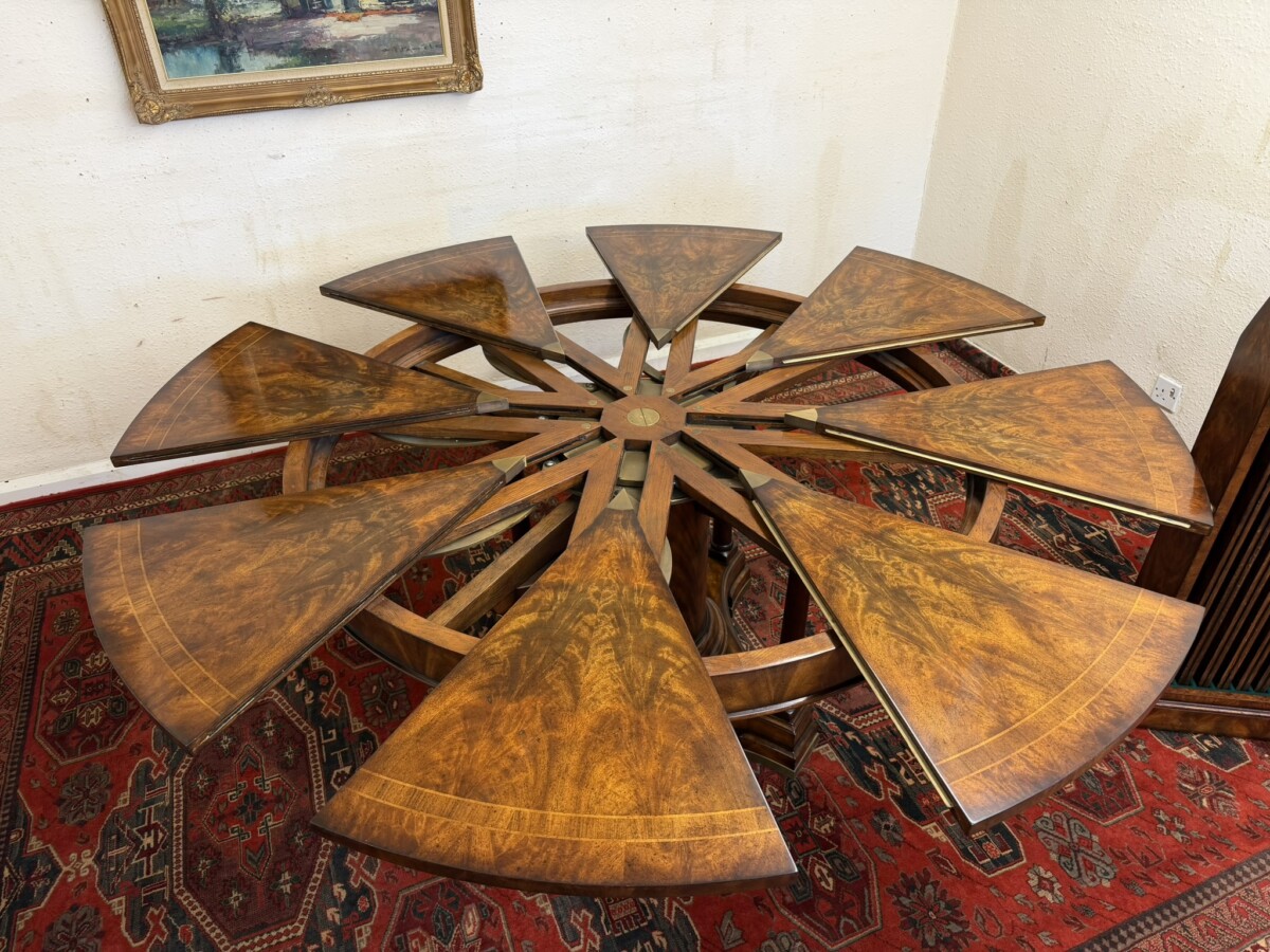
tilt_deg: -35.9
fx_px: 881
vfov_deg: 56.8
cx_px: 635
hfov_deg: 71.6
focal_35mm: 24
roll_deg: +1.2
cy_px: 476
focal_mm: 6.76
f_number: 1.78
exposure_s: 1/50
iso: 125
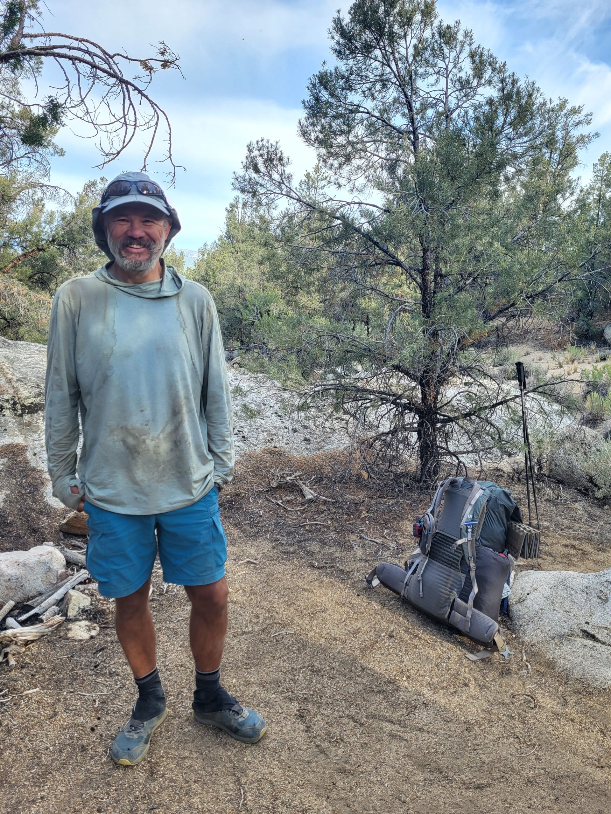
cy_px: 407
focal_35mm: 26
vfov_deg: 67.3
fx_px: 612
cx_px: 306
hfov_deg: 53.1
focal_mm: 5.4
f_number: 1.8
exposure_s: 1/215
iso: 40
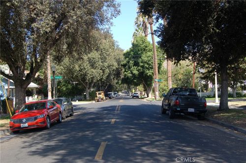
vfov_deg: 34.1
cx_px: 123
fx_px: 266
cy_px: 82
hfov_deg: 49.6
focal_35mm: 39
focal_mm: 26
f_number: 7.1
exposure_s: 1/200
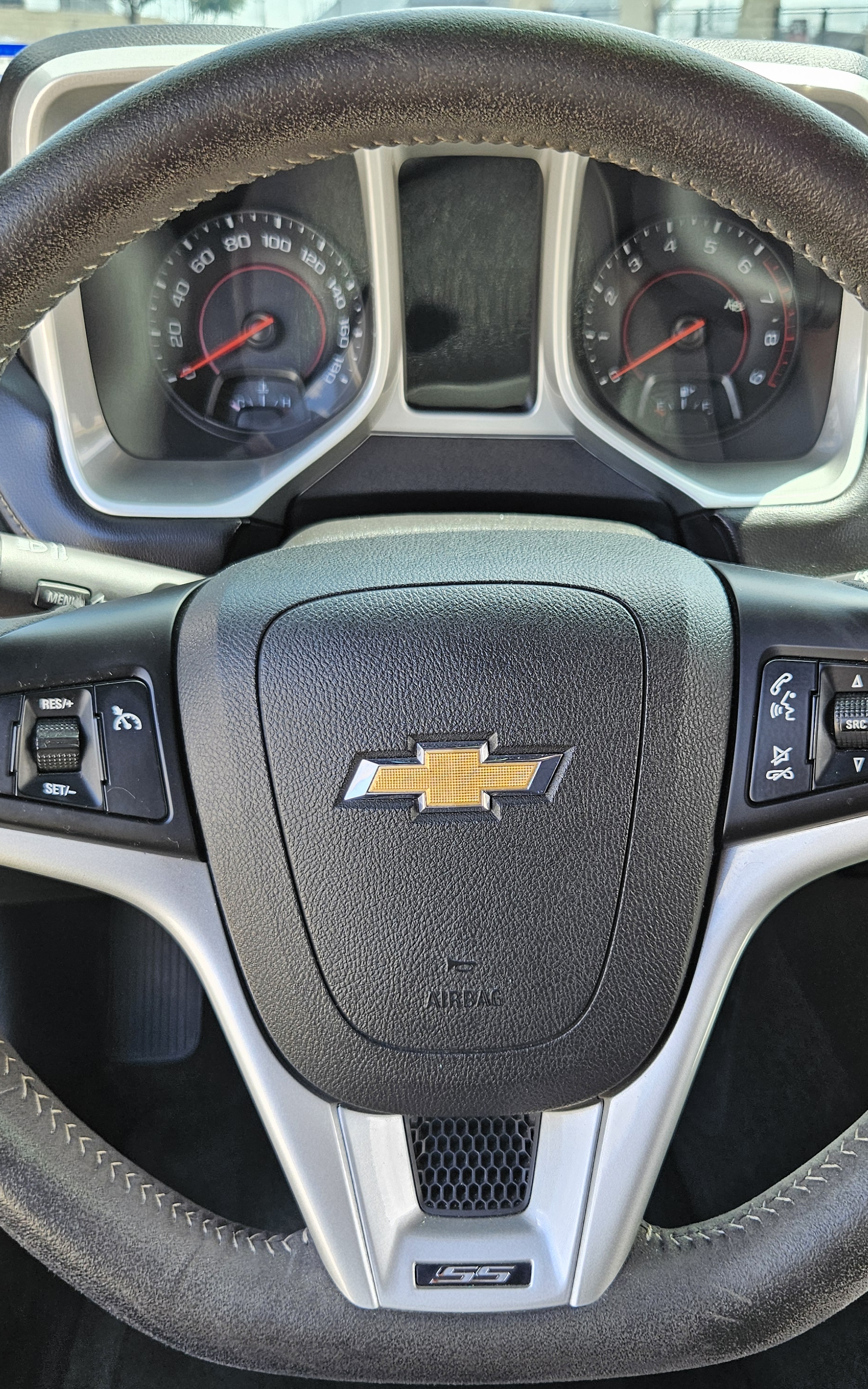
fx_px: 1249
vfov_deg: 58.1
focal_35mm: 33
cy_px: 704
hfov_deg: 38.3
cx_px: 484
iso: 50
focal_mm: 5.4
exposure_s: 1/180
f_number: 1.8
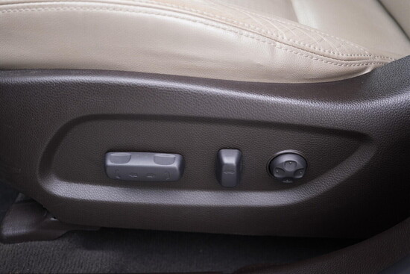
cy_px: 137
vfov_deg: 36.9
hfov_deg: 53.1
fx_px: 410
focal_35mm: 36
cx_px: 205
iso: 320
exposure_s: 1/40
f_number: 2.8
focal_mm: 24
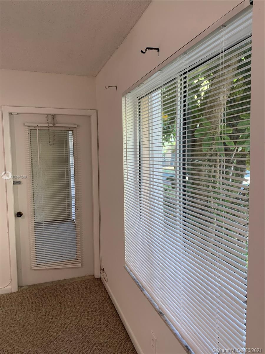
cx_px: 132
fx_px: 265
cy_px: 177
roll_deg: +0.6
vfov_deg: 67.3
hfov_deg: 53.1
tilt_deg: -4.9
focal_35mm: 26
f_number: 1.8
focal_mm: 4.25
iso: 80
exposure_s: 1/60
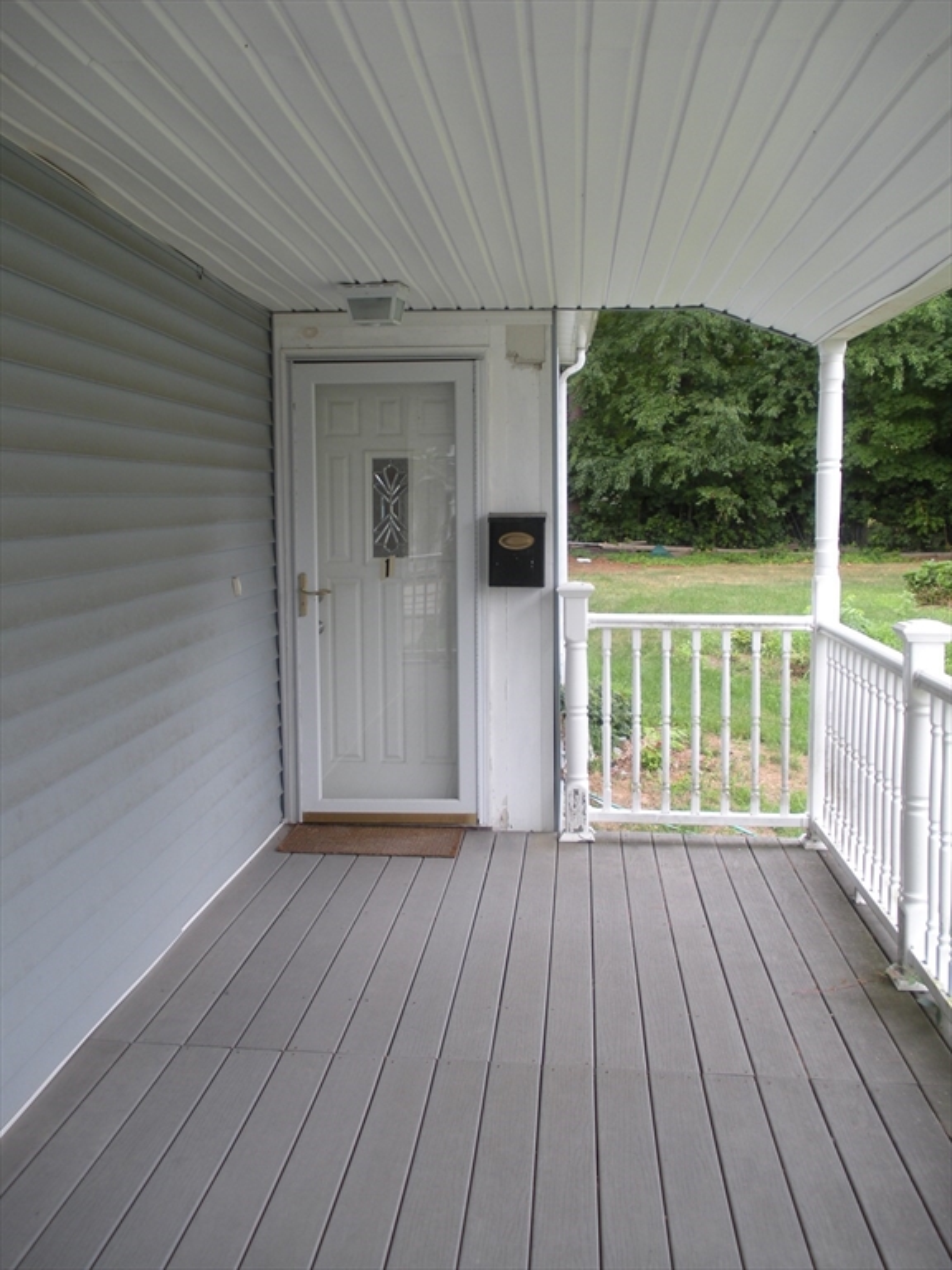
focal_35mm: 36
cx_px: 476
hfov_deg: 39.7
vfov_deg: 51.4
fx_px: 1320
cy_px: 635
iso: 64
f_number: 3.5
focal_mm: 6.3
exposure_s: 1/99.2
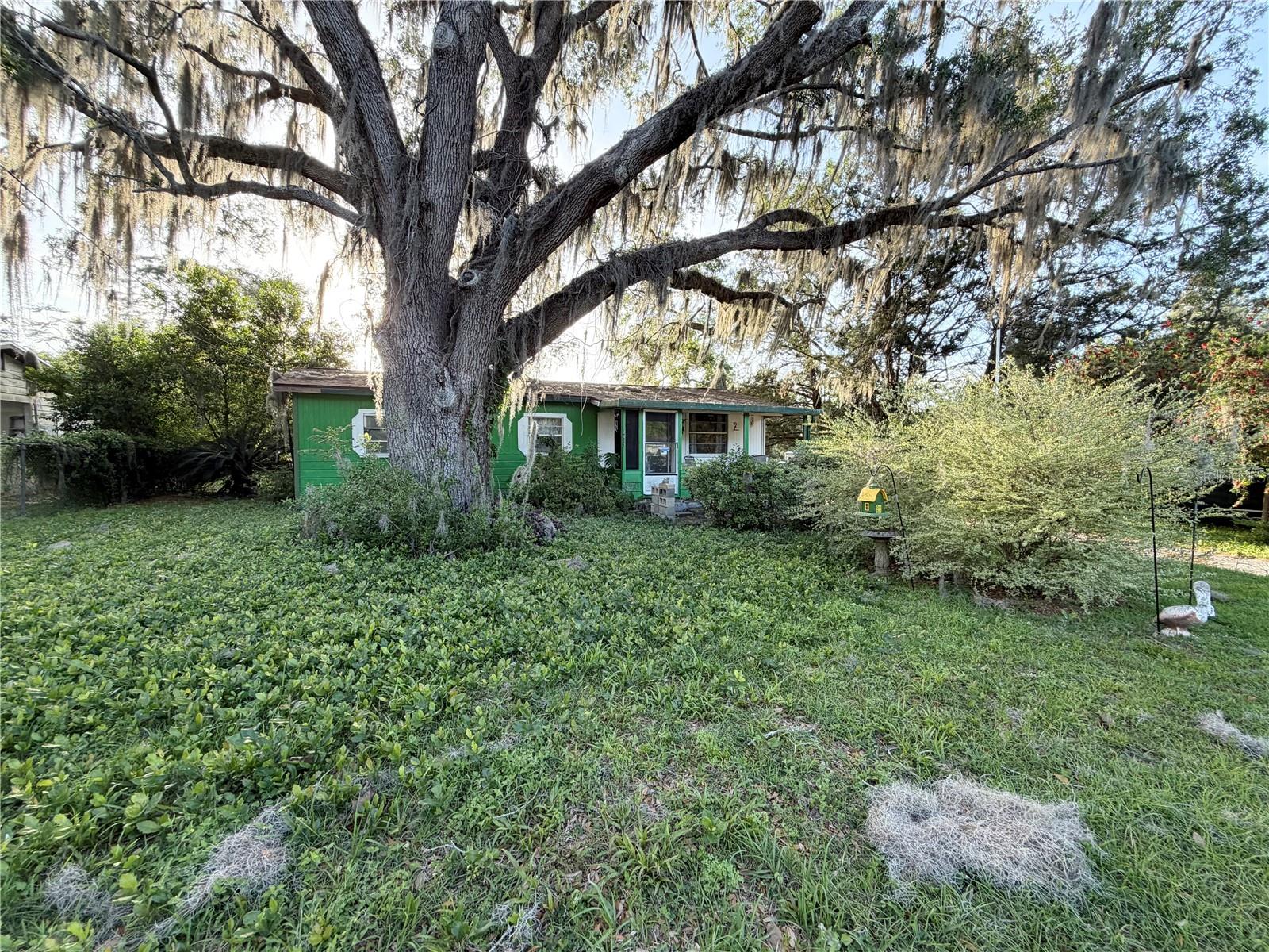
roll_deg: -0.4
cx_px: 634
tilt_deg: -1.4
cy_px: 476
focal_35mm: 14
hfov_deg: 102.1
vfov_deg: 85.7
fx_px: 513
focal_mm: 2.22
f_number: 2.2
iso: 50
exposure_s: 1/130
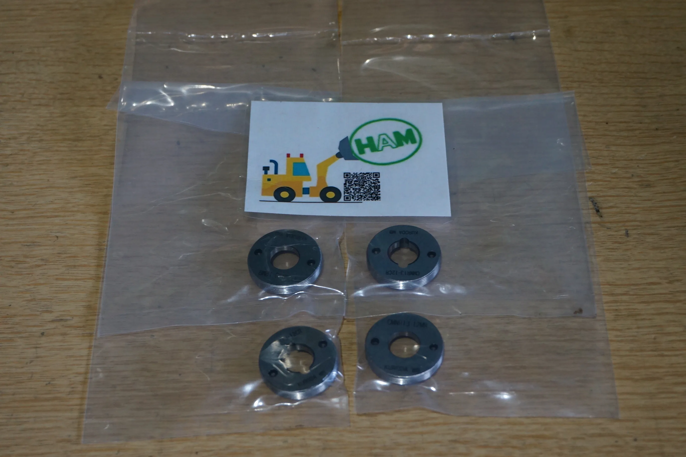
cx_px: 343
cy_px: 228
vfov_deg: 23.2
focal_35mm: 58
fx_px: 1115
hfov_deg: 34.2
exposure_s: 1/60
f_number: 6.3
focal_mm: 39
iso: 1000
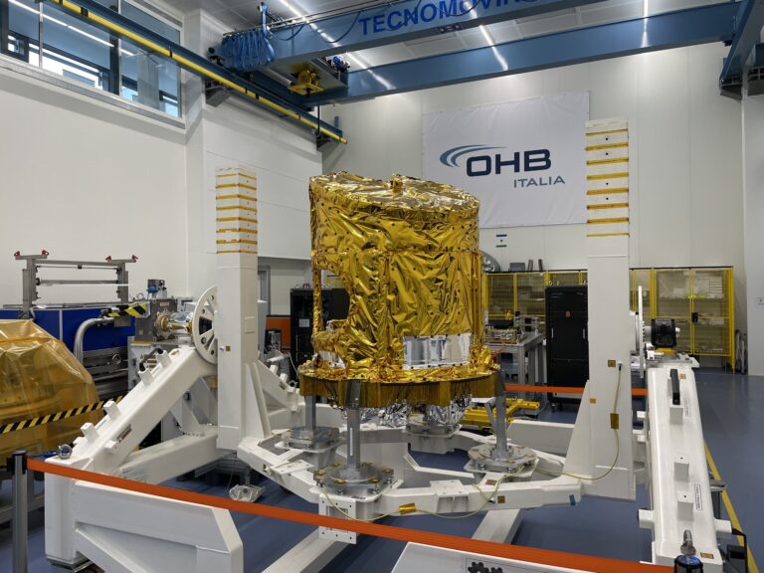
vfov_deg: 53.1
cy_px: 286
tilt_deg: +0.8
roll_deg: +1.7
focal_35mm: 26
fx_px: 574
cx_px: 382
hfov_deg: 67.3
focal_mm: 4.2
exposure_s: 1/100
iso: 80
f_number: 1.6
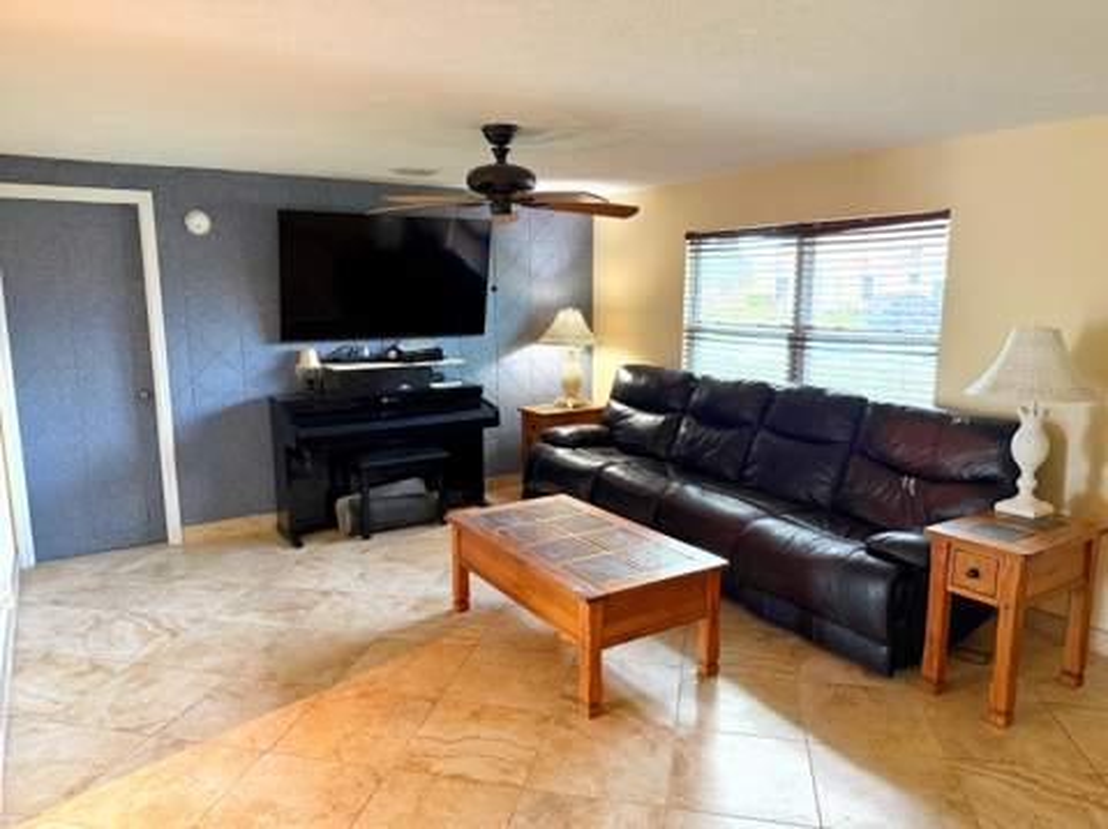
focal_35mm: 24
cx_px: 554
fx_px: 767
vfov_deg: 56.7
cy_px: 414
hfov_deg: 71.7
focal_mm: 6.76
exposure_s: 1/60
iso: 400
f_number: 1.78
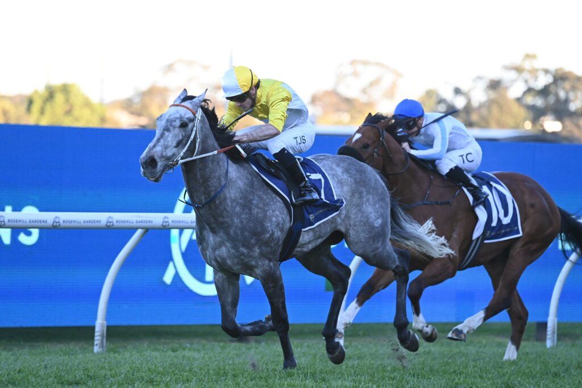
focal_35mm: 330
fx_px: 5335
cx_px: 291
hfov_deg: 6.2
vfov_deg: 4.2
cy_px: 194
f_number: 5.6
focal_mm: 330
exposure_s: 1/1600
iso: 5000
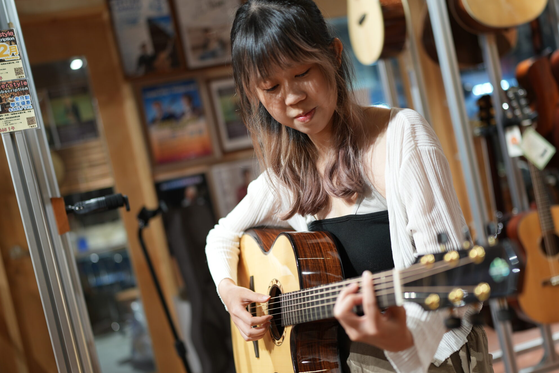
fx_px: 699
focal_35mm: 45
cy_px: 207
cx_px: 320
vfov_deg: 29.9
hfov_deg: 43.5
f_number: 1.4
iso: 100
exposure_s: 1/60
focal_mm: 35
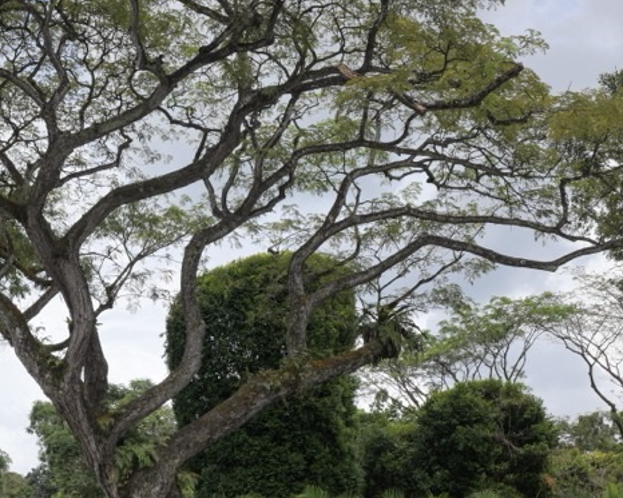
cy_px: 590
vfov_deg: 23.7
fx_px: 1088
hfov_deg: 31.4
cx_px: 156
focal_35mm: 59
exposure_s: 1/400
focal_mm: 28
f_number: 8
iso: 400
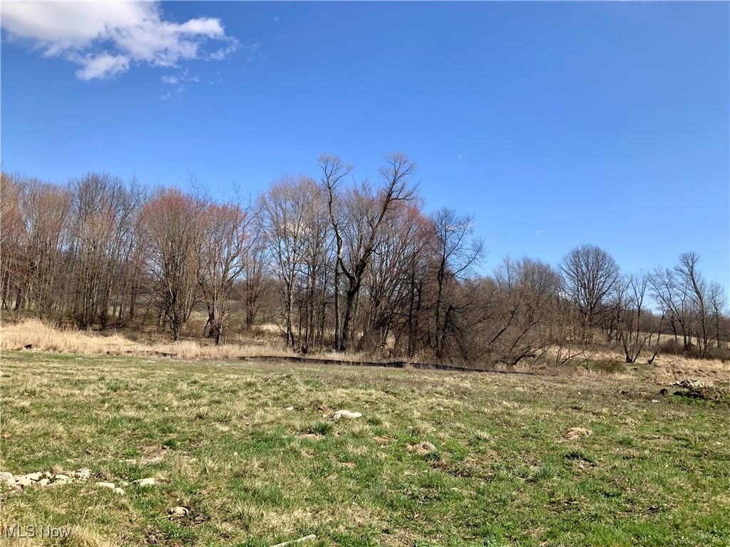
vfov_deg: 48.2
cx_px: 365
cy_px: 274
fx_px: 612
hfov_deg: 61.7
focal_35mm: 29
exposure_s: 1/1786
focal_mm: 3
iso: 16
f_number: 1.8
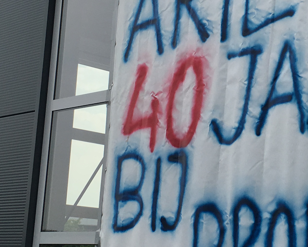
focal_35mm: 90
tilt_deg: +14.3
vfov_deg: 17.1
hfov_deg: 21.0
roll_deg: -3.9
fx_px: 821
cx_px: 245
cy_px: 91
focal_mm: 4.15
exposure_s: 1/974
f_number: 2.2
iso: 25
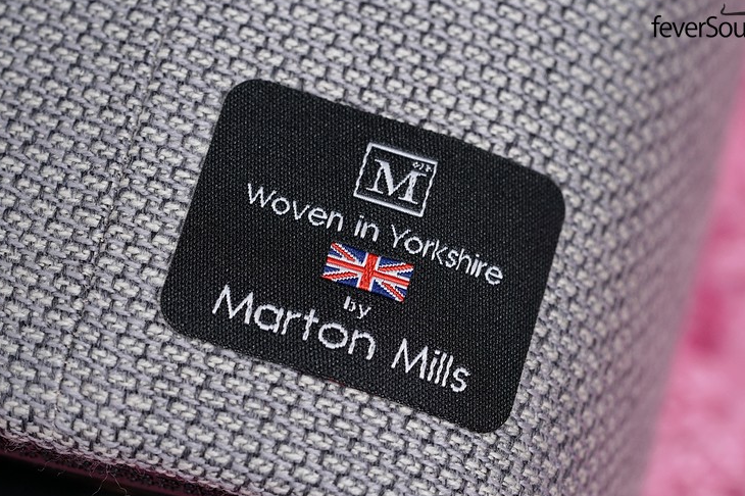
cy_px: 246
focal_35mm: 111
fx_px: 2296
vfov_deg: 12.3
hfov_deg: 18.4
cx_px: 380
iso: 800
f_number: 6.3
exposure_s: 1/100
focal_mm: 90
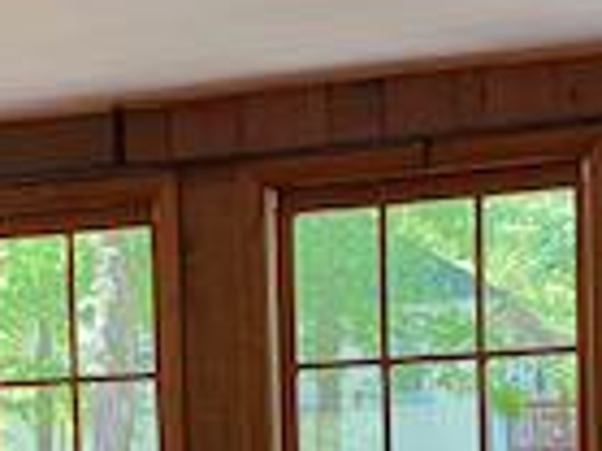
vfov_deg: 11.9
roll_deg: +2.5
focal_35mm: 120
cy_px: 633
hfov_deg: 16.4
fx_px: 2085
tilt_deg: -2.6
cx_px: 195
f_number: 1.8
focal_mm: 4.25
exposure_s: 1/60
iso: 80
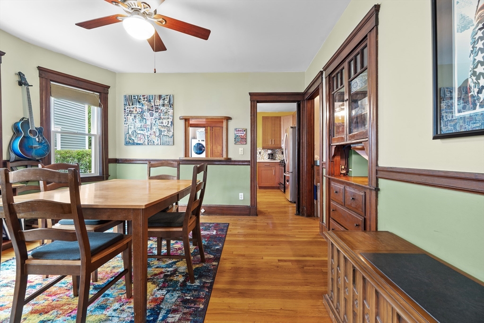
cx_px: 242
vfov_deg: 73.8
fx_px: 215
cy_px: 162
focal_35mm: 16
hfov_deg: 96.7
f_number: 8
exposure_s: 30
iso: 200
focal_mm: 16
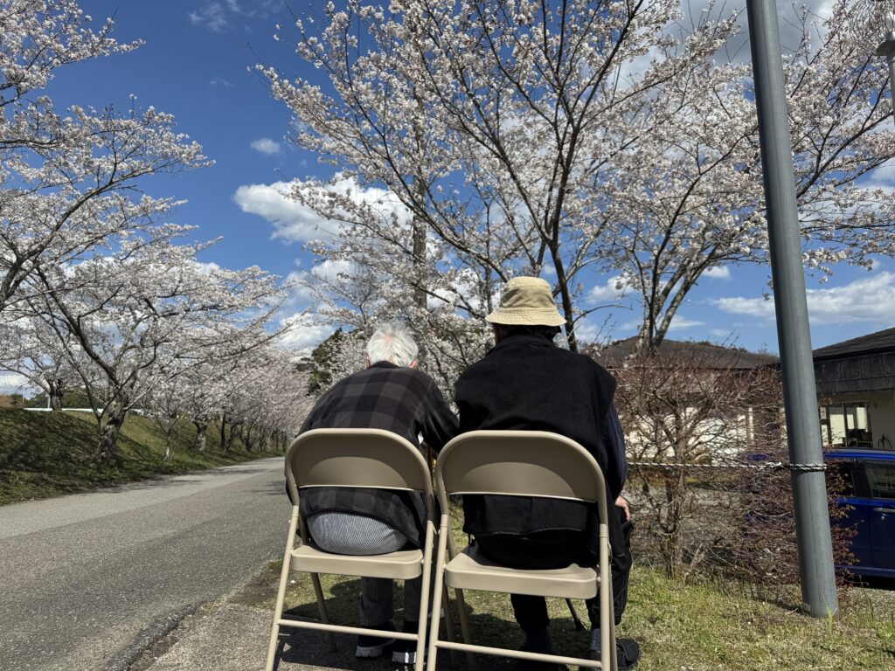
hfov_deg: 71.6
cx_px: 448
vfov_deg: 56.8
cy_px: 336
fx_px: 621
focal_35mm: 24
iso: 80
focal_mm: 6.76
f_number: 1.78
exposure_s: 1/6410
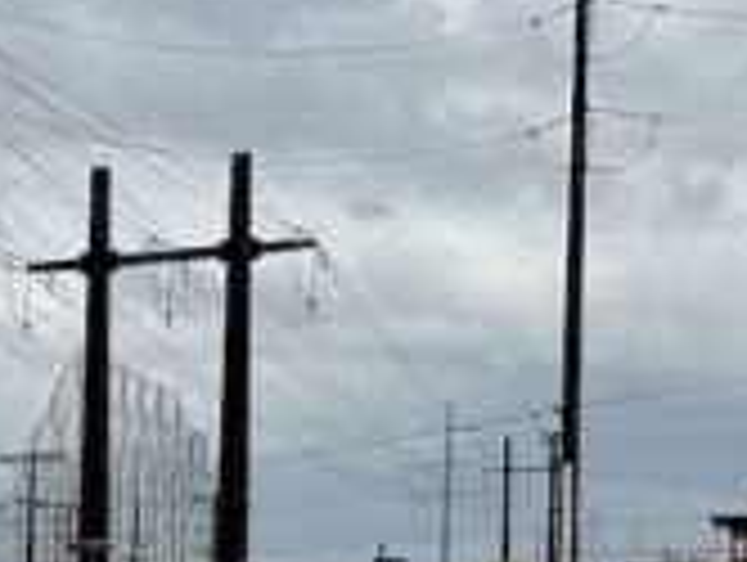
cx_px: -526
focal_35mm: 111
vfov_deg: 12.7
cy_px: 832
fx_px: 2399
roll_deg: +0.4
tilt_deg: -5.4
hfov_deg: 15.6
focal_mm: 6.86
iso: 80
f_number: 1.78
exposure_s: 1/8197
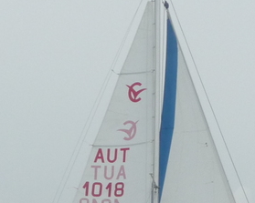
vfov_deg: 6.0
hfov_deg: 7.4
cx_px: 228
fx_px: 1954
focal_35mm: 259
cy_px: 195
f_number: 4.5
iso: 160
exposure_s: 1/500
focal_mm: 11.3
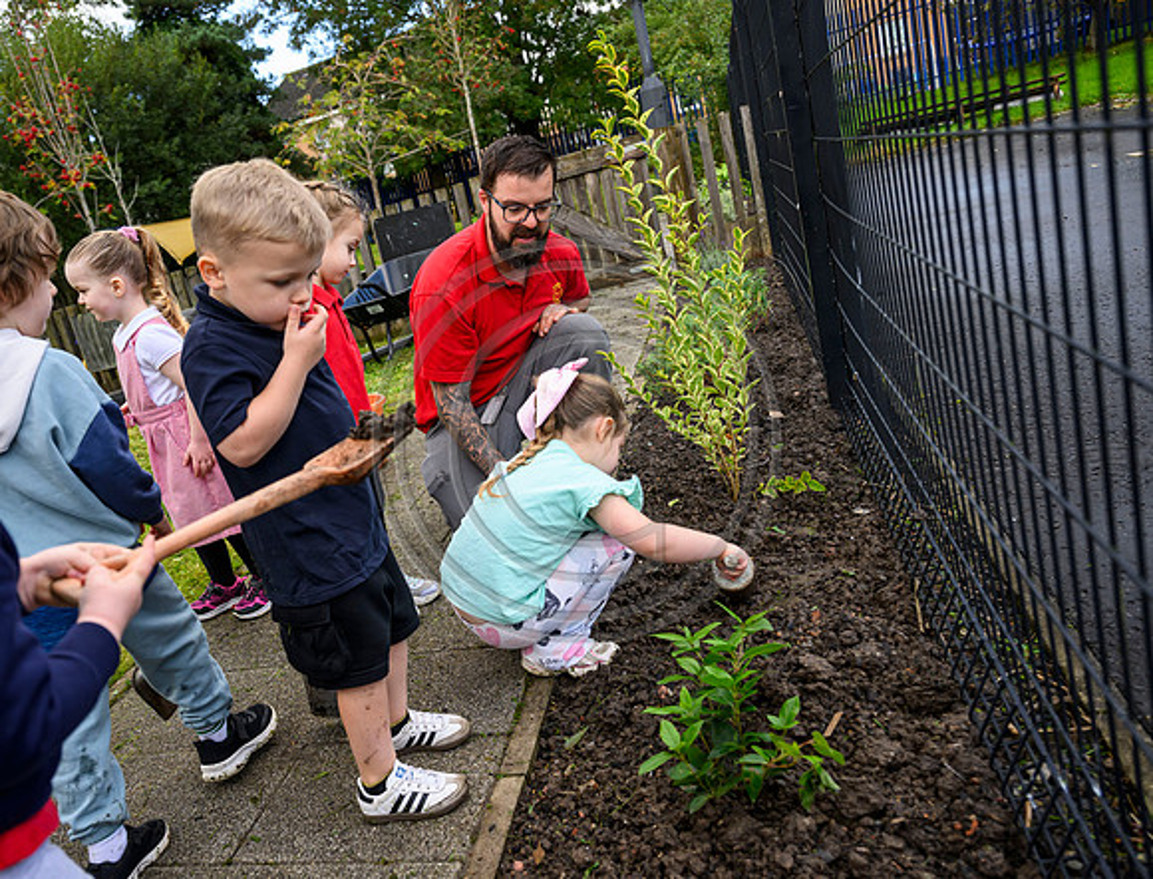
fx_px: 915
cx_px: 494
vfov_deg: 51.3
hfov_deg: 64.1
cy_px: 440
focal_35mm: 27
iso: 500
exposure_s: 1/500
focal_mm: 25
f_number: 4
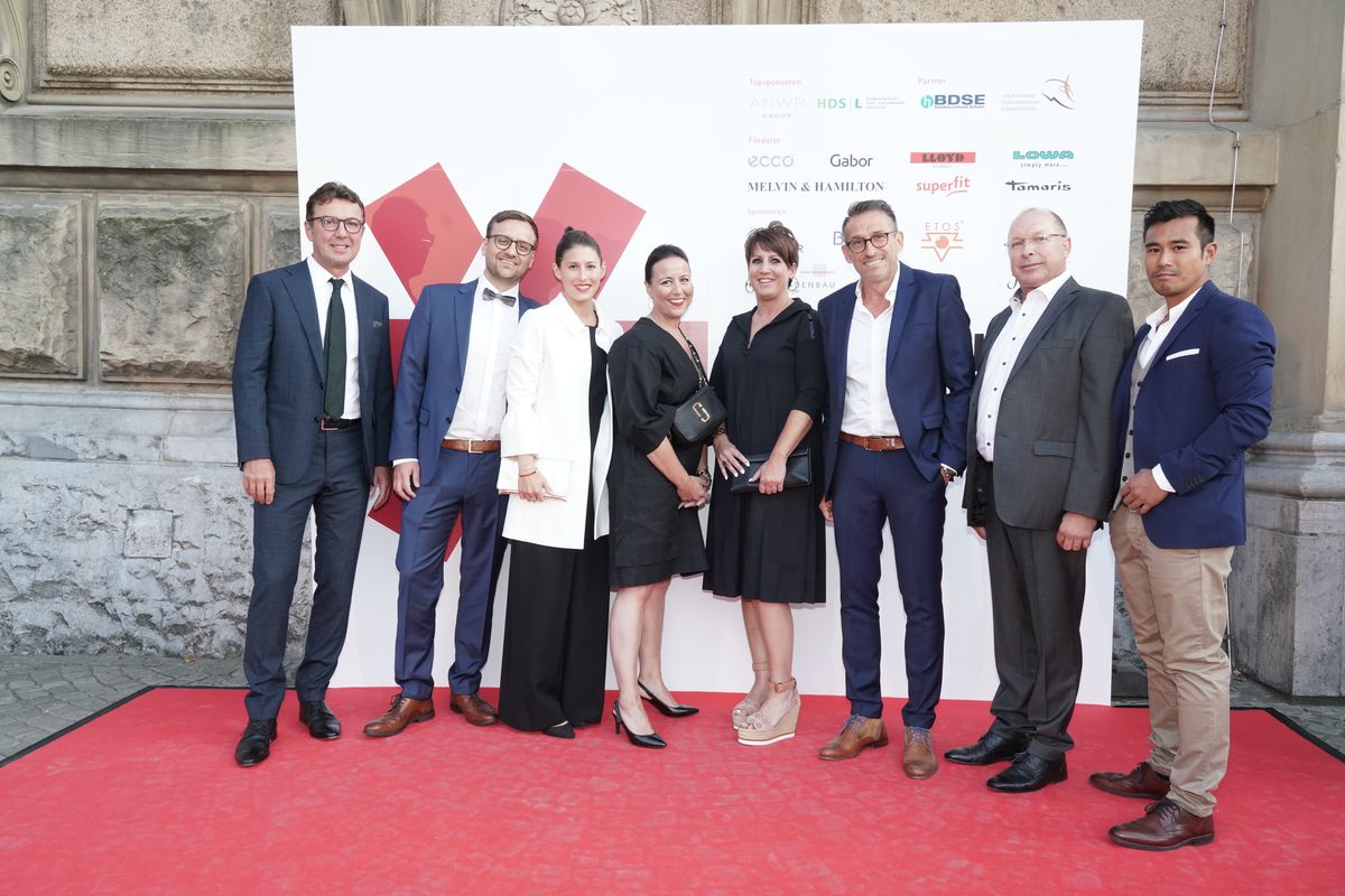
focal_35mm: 28
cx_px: 672
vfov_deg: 46.4
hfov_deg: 65.5
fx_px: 1046
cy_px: 448
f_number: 10
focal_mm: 28
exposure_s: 1/60
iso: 1600
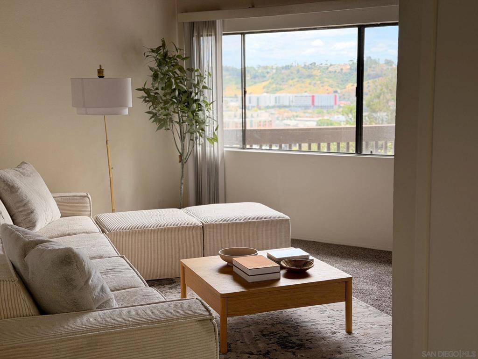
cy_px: 180
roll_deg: +1.4
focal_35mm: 48
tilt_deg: -8.5
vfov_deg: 30.3
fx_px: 663
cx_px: 239
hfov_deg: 39.7
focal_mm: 6.76
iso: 80
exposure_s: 1/641
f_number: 1.78
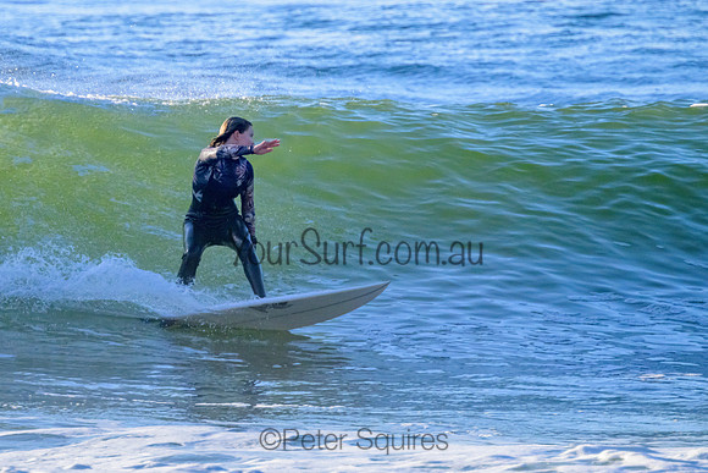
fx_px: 21598
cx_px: 222
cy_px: 165
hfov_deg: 1.9
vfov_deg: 1.3
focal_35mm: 1098
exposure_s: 1/2000
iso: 2200
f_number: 11
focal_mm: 800
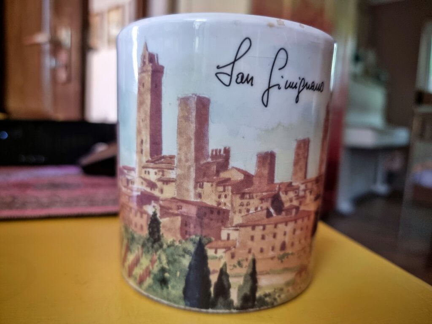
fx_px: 300
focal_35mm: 24
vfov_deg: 56.8
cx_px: 216
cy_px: 162
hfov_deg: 71.6
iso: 800
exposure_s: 1/60
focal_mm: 6.7
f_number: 1.8
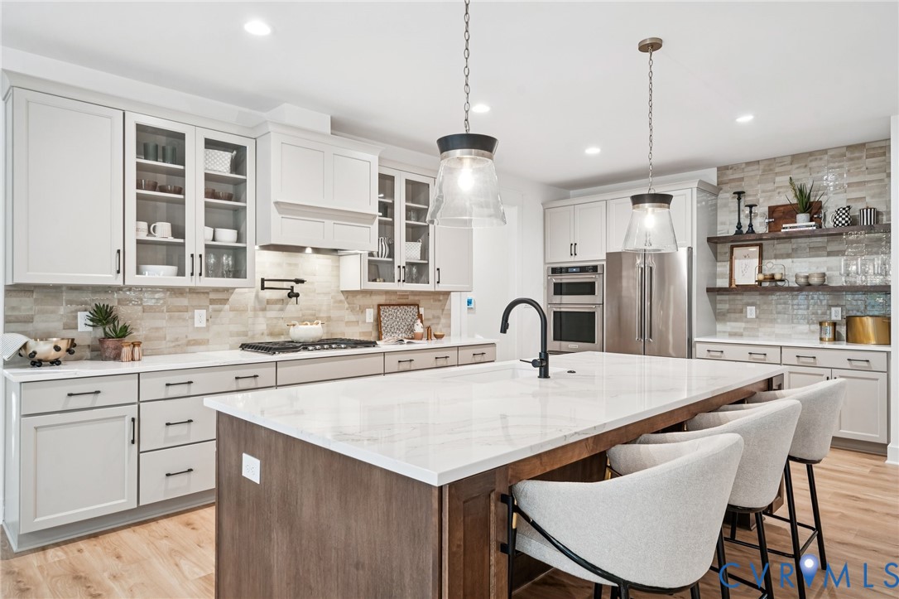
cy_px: 300
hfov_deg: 84.0
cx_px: 450
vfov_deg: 61.9
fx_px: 499
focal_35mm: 20
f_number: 8
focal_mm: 20
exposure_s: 1/6
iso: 200
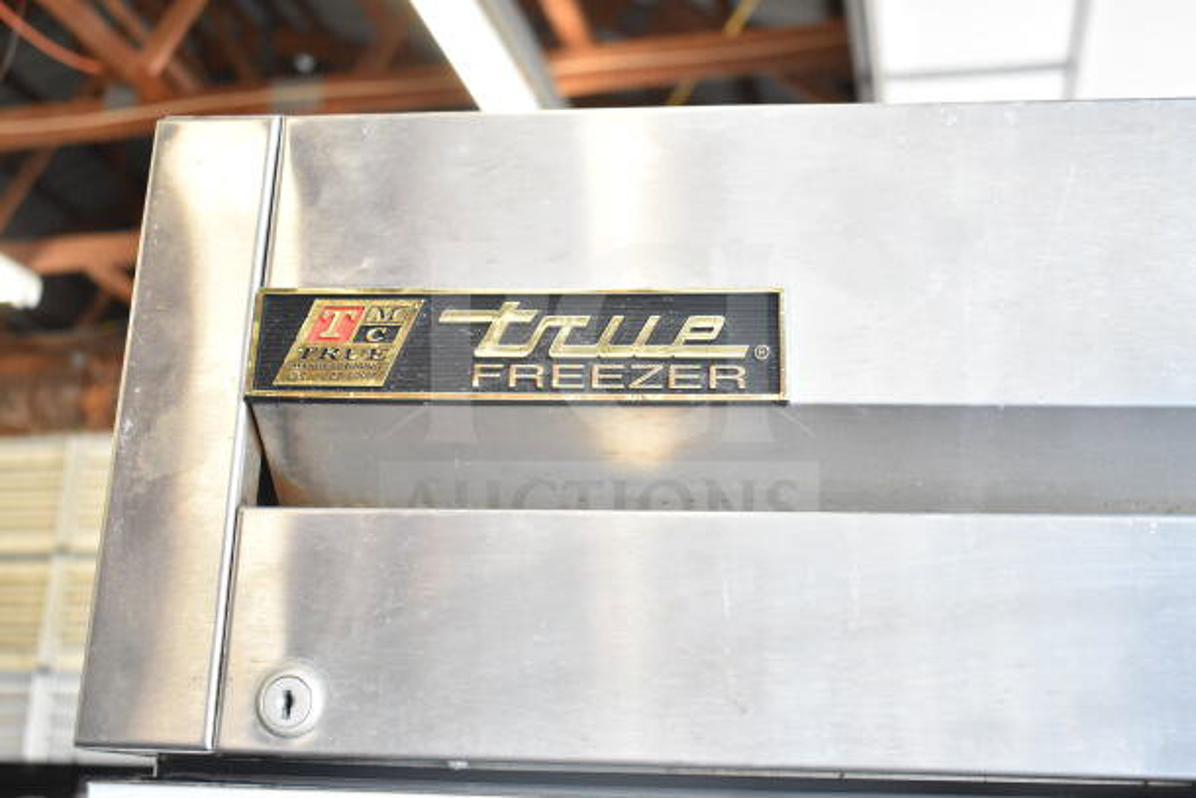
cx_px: 598
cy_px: 399
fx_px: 1396
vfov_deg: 31.9
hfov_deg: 46.4
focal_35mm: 42
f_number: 4.5
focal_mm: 28
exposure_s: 1/80
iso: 1600
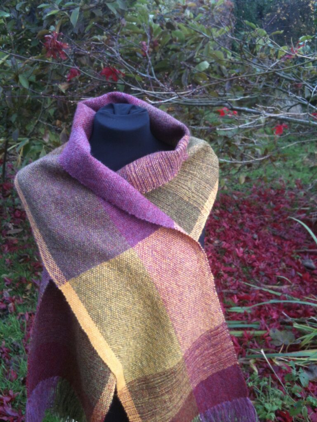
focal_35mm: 35
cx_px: 158
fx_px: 427
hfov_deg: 40.7
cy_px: 211
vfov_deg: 52.6
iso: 80
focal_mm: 3.85
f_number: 2.8
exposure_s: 1/60
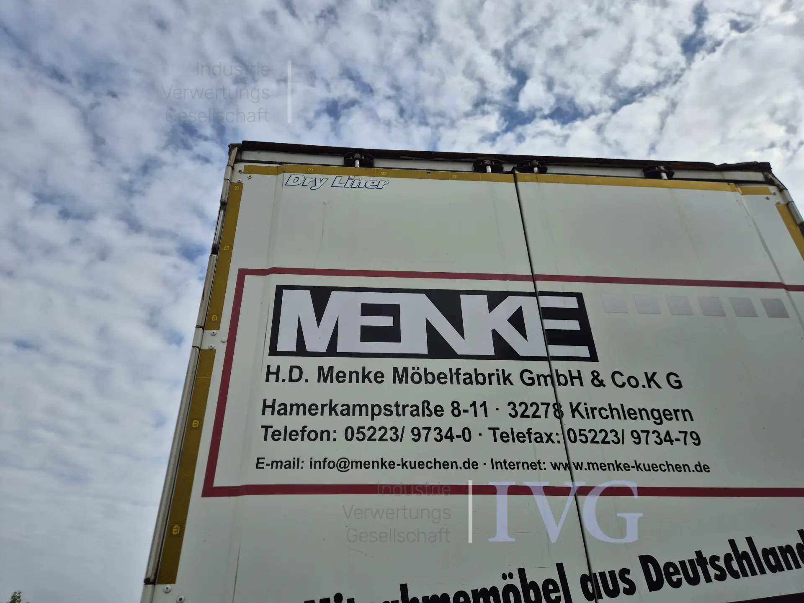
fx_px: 534
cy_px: 302
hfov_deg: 73.9
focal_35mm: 23
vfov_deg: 58.9
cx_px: 402
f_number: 1.8
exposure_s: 1/2912
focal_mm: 5.4
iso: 25
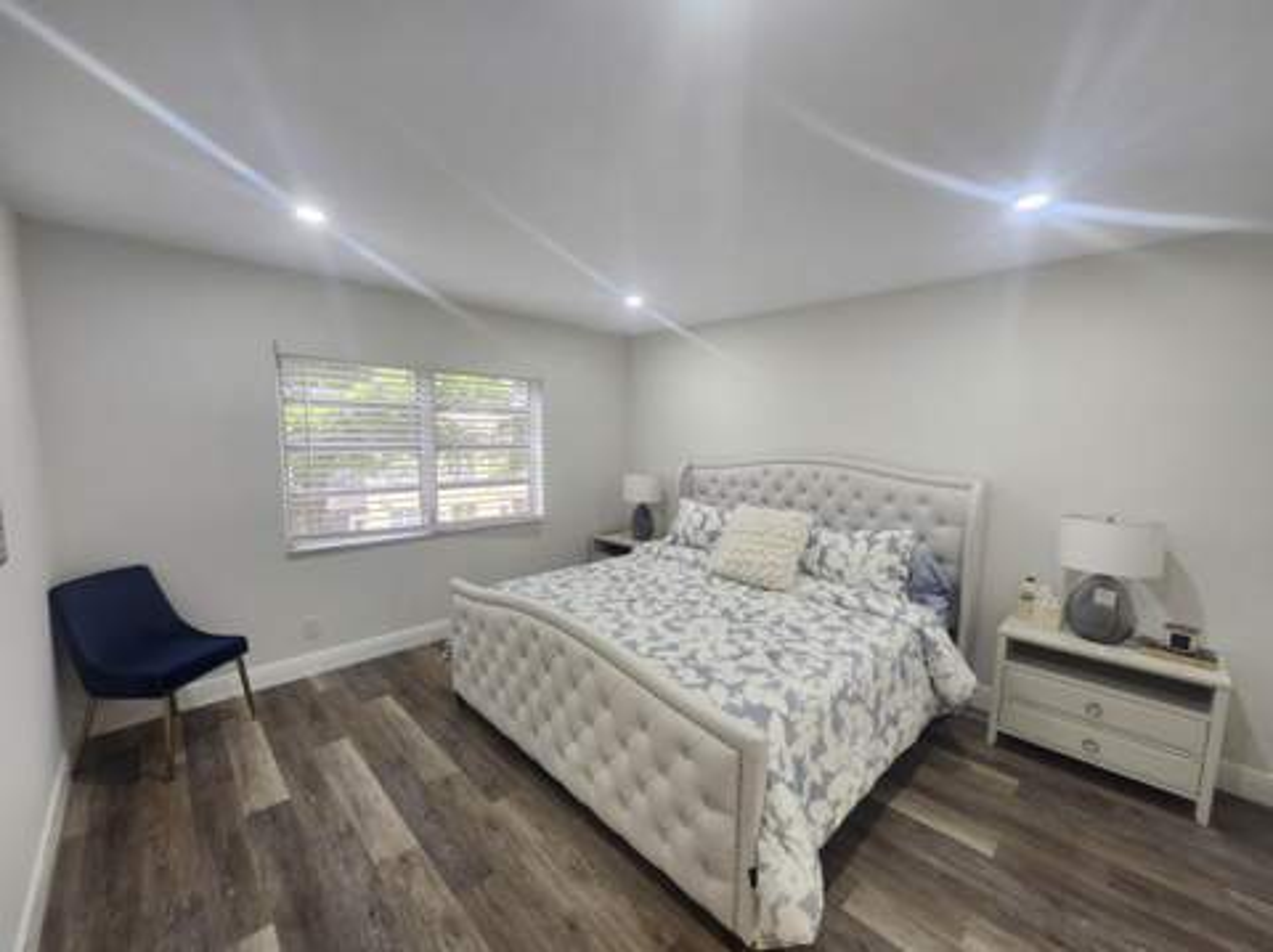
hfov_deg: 106.2
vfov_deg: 89.8
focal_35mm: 13
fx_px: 478
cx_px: 636
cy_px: 476
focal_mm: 1.74
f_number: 2.2
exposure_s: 1/60
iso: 200
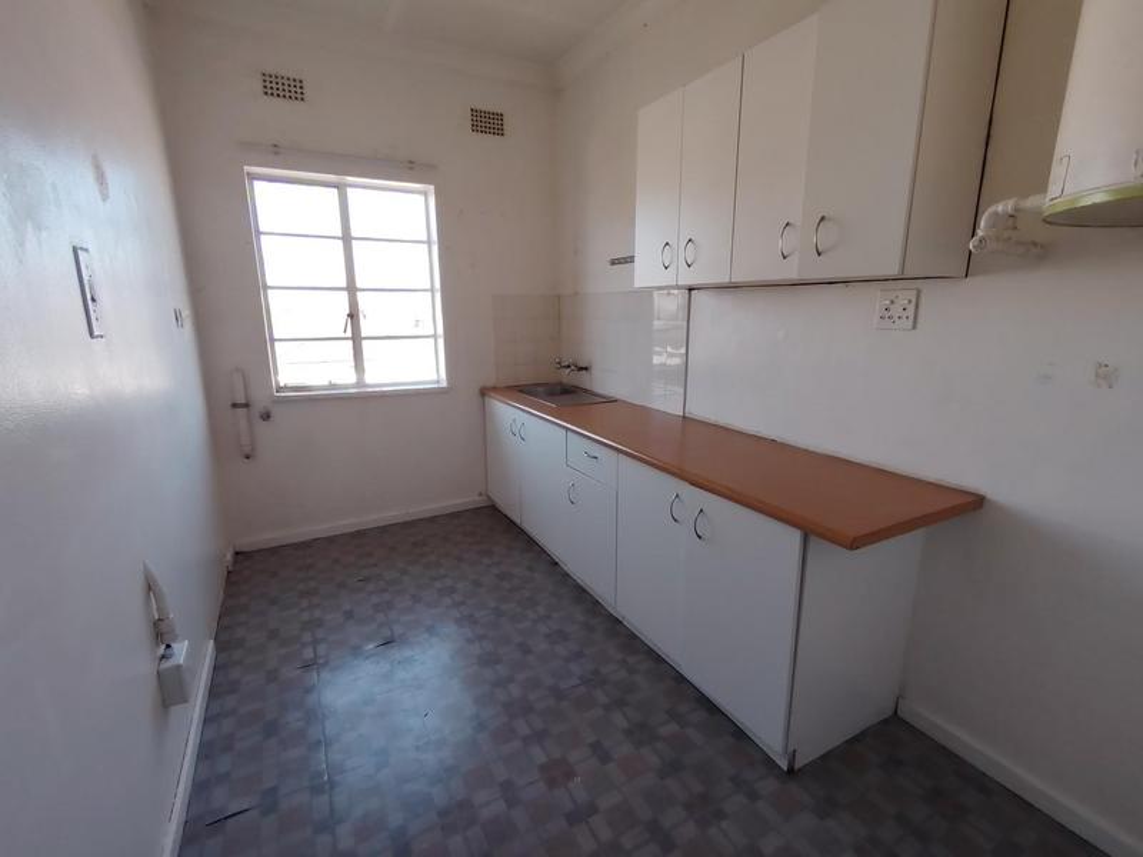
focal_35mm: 17
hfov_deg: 91.0
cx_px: 572
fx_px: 561
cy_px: 428
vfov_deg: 74.7
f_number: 2.2
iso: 107
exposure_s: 1/100
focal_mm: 1.42
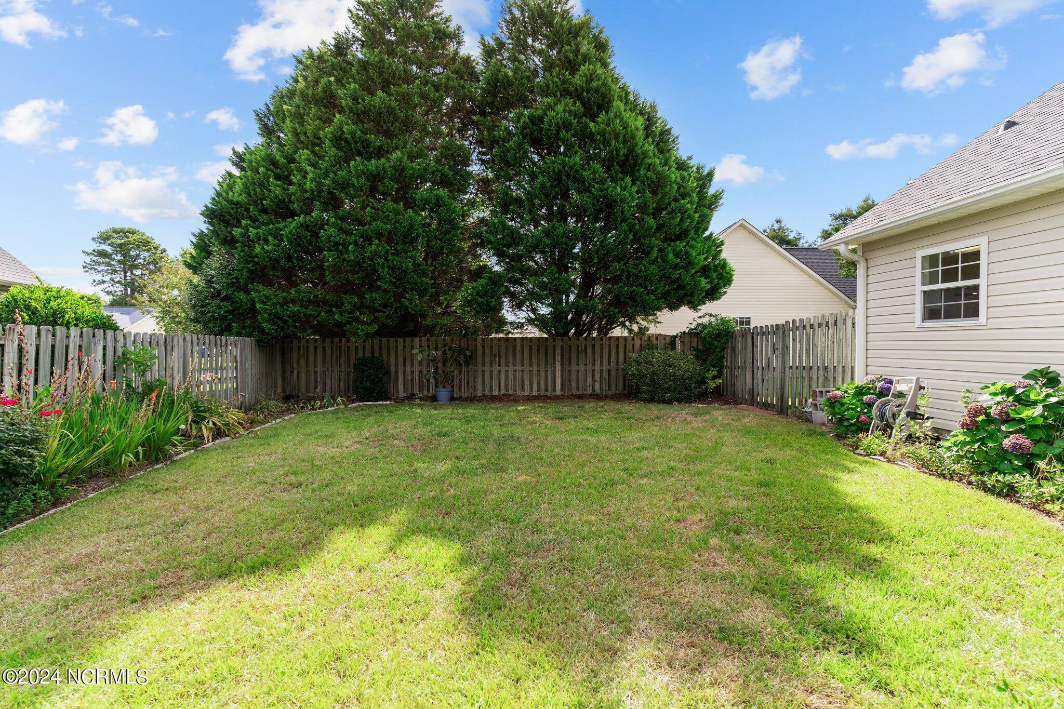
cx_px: 532
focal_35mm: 17
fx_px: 502
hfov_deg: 93.3
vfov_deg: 70.4
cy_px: 354
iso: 160
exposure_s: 1/320
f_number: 5
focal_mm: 17
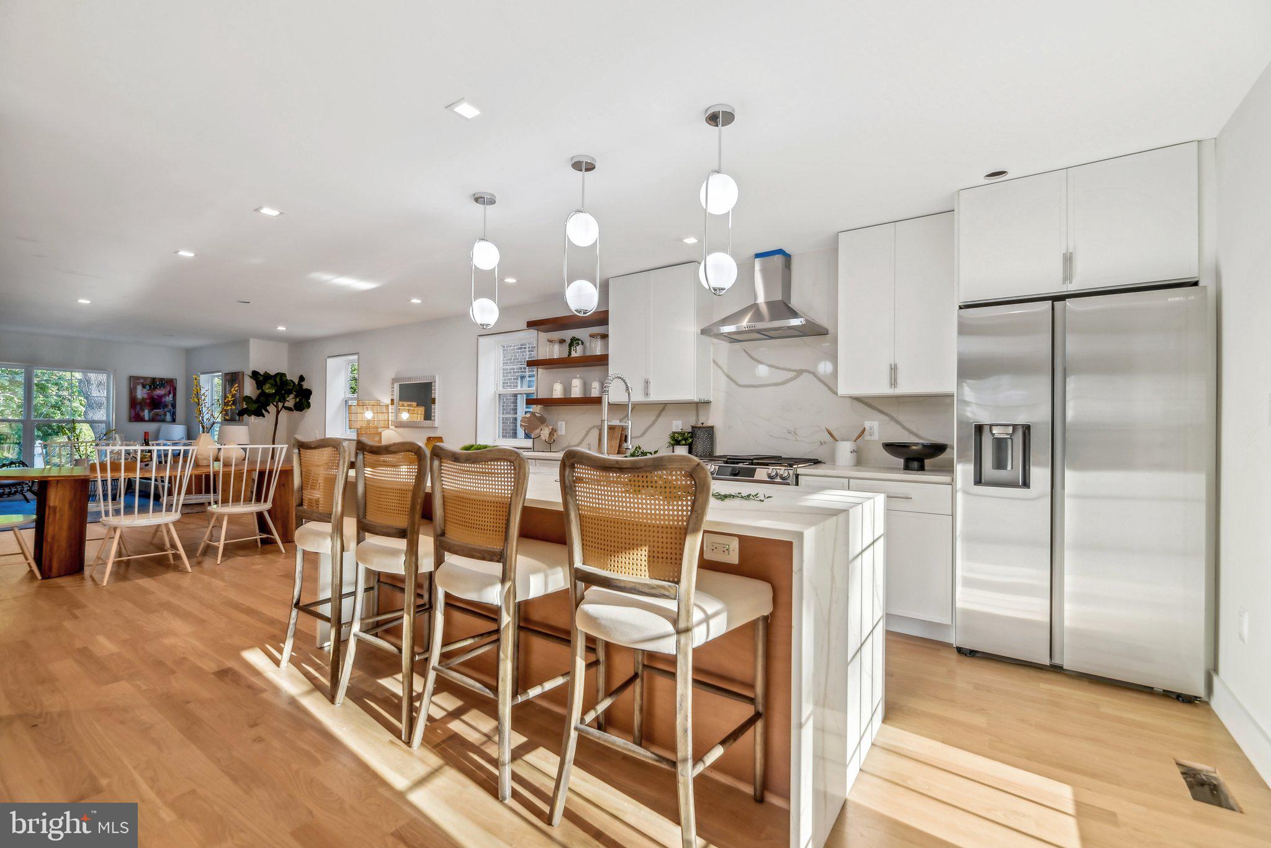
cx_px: 636
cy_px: 424
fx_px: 494
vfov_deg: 81.3
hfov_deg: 104.2
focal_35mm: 14
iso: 400
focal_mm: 14
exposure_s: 1/160
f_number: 8
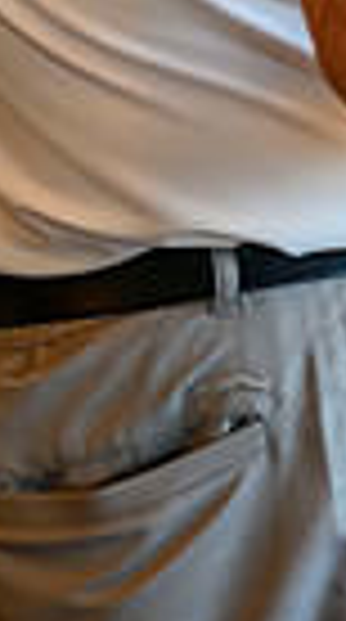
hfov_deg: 9.5
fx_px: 1740
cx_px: 957
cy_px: -142
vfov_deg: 19.0
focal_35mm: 106
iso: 2000
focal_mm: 24
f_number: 4
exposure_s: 1/400
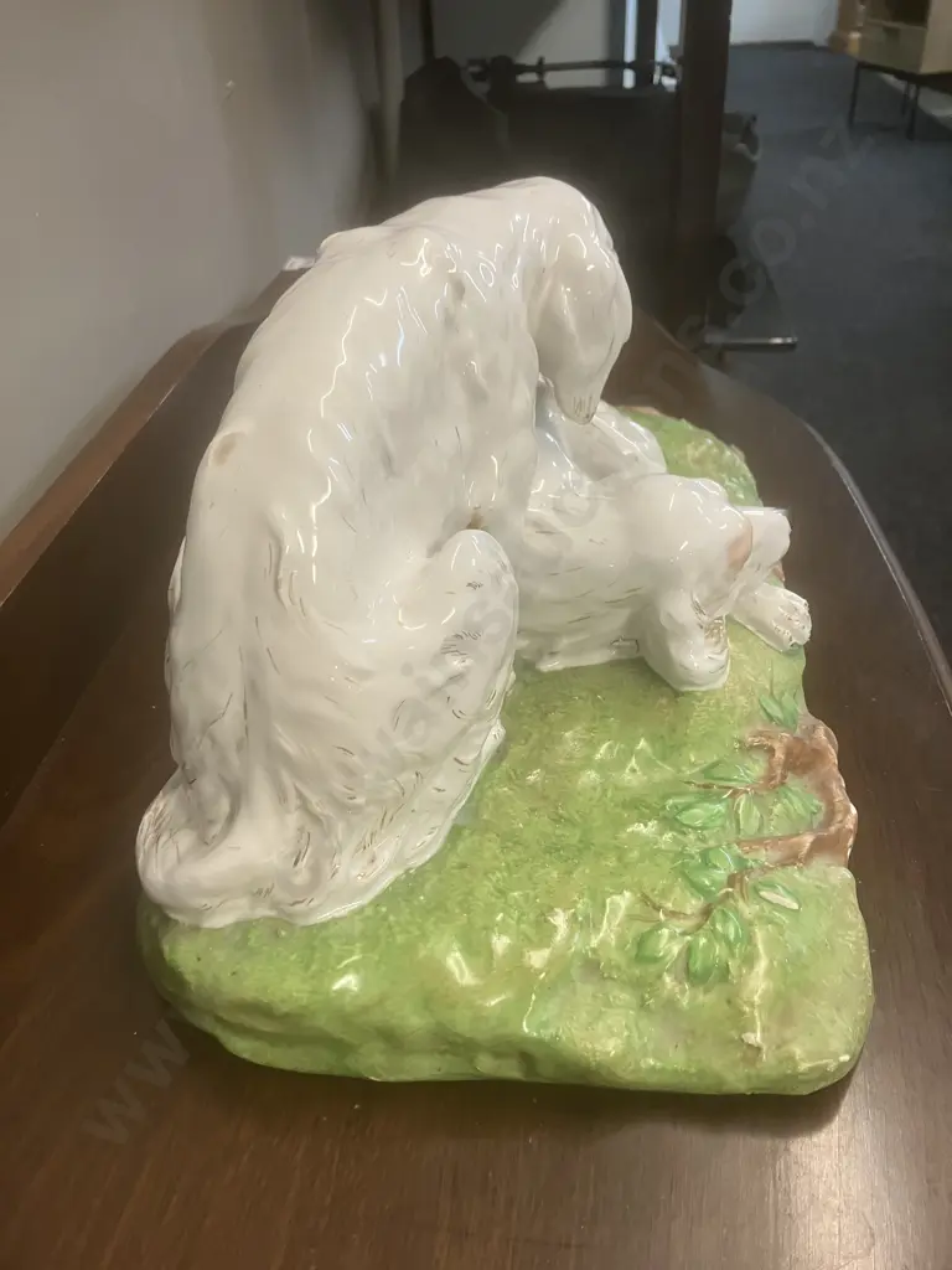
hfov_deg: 49.7
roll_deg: +2.7
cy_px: 635
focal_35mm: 28
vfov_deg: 63.4
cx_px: 476
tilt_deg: -34.6
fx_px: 1027
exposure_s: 1/50
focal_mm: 3.99
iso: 125
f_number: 1.8
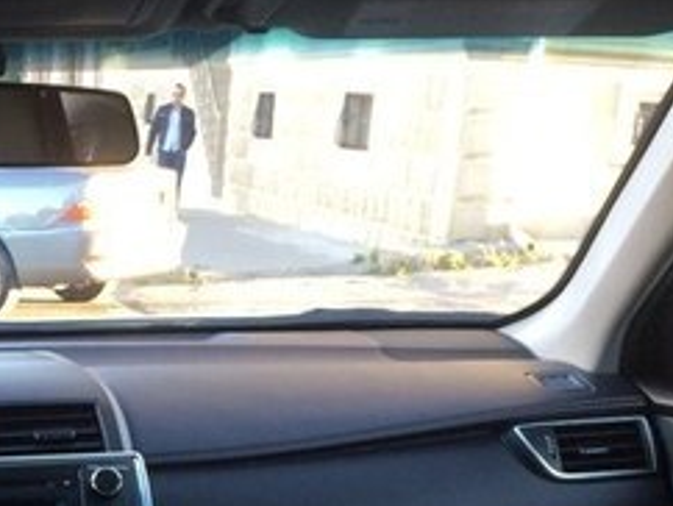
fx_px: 1537
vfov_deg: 18.0
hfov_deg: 23.9
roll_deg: -2.1
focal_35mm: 79
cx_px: 39
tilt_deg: -16.4
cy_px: 563
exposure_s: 1/33
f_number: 2.2
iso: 50
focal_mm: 4.15
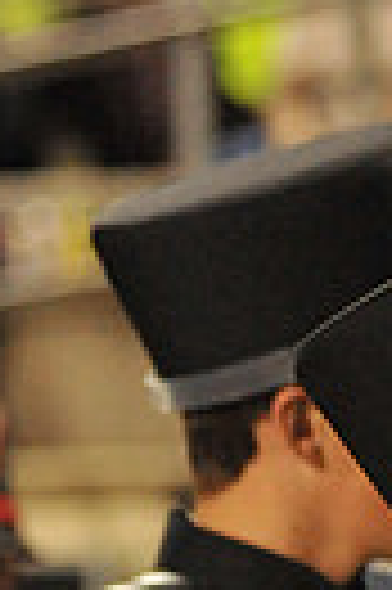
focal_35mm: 496
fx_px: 8122
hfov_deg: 2.8
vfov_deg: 4.1
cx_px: 685
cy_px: 1004
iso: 6400
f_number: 4
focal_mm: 112
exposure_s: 1/200
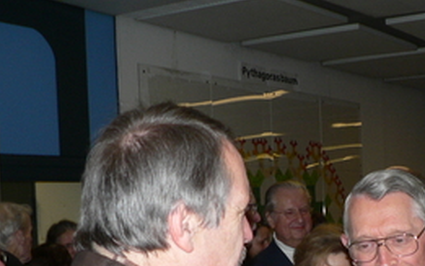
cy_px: 298
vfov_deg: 17.2
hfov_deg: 27.4
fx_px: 845
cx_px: 365
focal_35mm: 73
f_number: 2.8
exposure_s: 1/60
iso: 150
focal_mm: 6
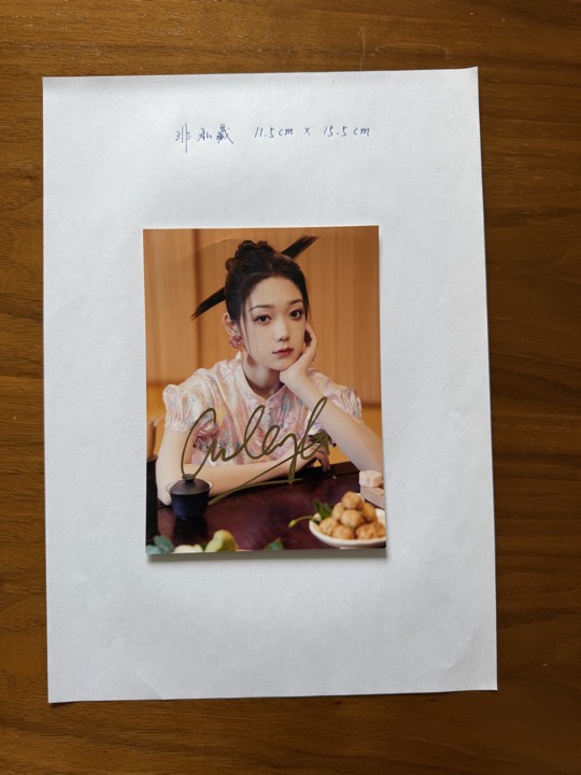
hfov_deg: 56.8
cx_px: 290
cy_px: 388
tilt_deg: -87.9
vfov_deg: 71.6
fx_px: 537
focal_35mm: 24
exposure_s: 1/121
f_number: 1.78
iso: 80
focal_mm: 6.76
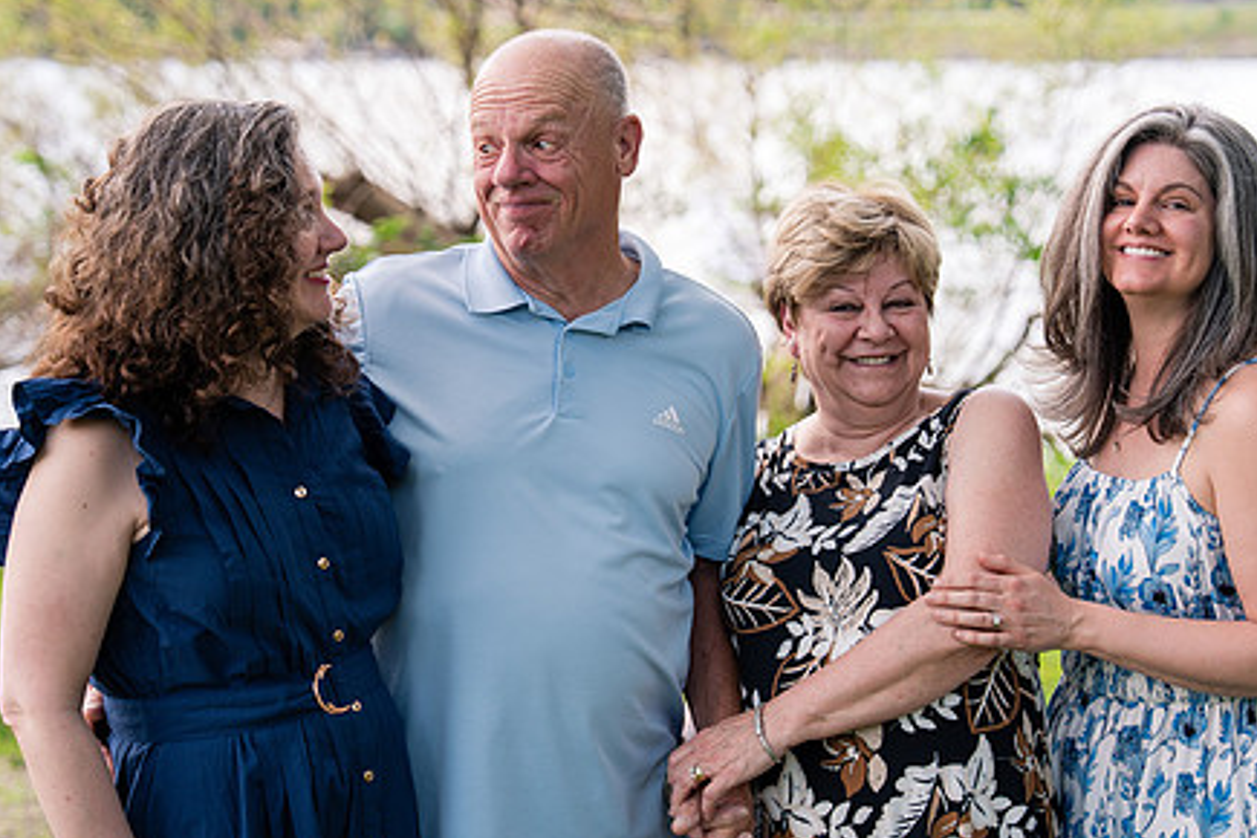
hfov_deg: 23.6
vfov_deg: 15.9
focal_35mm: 86
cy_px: 400
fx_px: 3003
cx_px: 604
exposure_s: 1/250
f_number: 2.8
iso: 100
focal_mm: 62
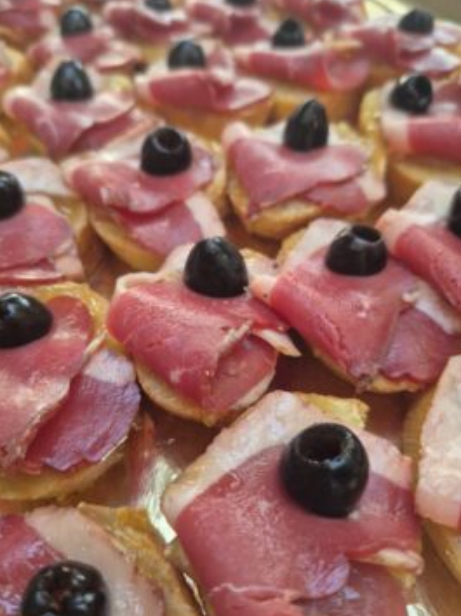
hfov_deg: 52.9
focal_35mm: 26
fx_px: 462
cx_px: 204
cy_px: 313
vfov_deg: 67.3
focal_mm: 5.4
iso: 320
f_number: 1.8
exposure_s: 1/100
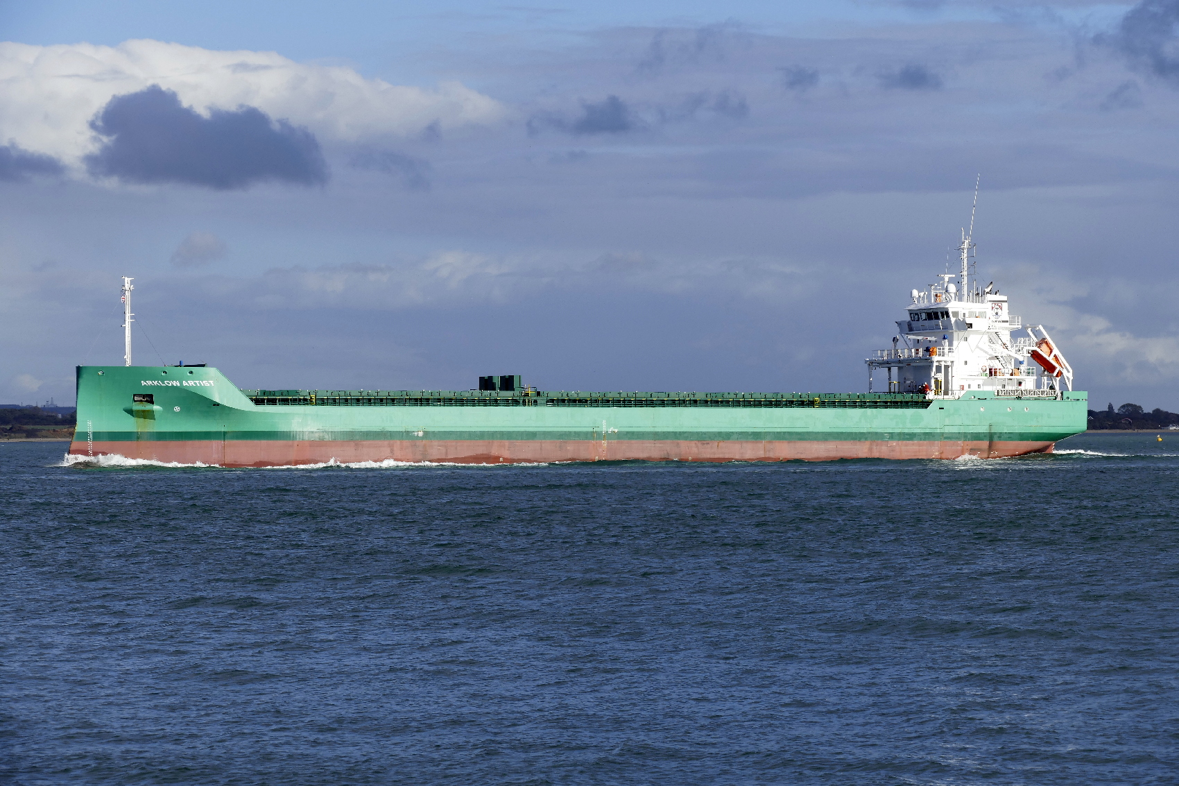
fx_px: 4715
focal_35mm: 144
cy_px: 393
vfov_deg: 9.5
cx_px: 590
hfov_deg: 14.3
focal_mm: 52.4
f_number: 5.6
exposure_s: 1/800
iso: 125
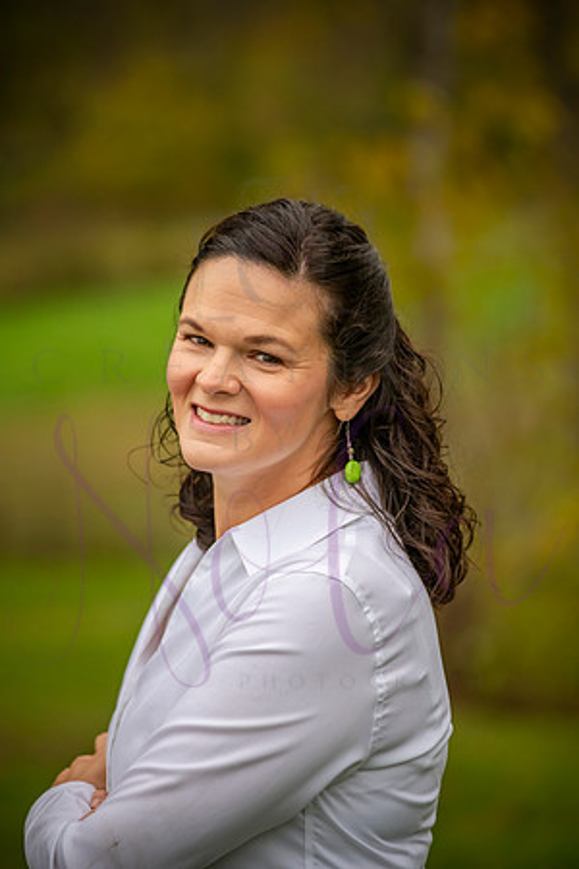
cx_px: 290
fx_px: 3257
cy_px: 434
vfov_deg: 15.2
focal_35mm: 135
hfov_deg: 10.2
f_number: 4
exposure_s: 1/1600
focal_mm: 135
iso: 1000
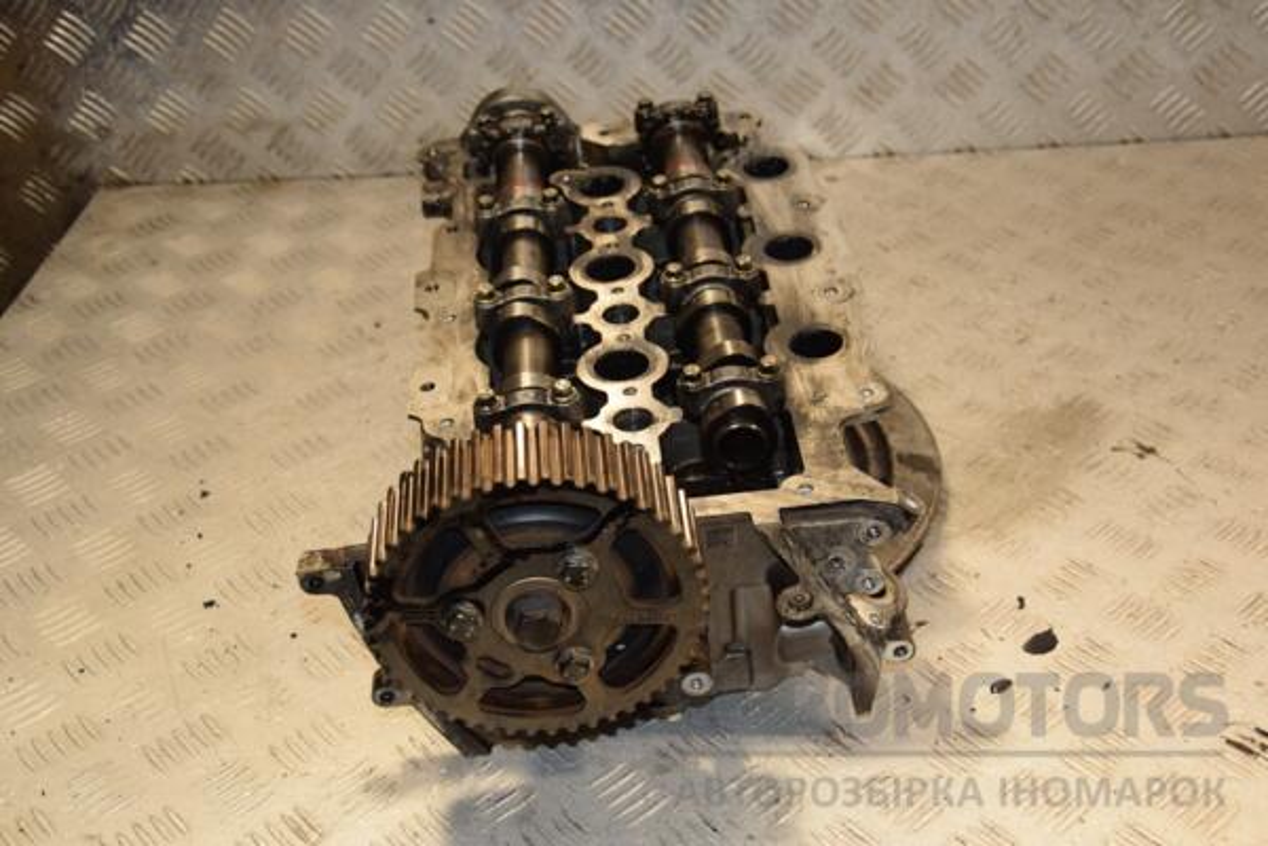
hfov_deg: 38.9
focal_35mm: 51
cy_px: 423
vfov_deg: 26.5
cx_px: 634
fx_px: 1796
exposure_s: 1/200
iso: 800
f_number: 5.6
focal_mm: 34
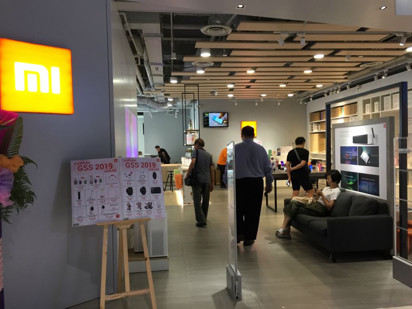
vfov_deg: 48.2
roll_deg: +1.3
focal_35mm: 29
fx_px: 345
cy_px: 154
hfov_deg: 61.7
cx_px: 206
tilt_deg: +0.0
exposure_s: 1/33
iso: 50
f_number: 2.2
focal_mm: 4.15
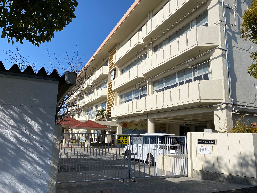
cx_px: 128
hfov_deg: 67.3
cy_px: 96
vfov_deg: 53.1
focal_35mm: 26
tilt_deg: +12.7
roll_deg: -1.9
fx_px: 193
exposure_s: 1/4608
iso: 32
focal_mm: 4.25
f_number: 1.8
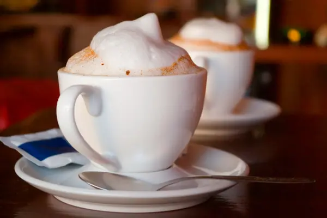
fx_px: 749
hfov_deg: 24.6
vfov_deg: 16.6
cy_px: 109
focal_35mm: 82
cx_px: 164
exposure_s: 1/125
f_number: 7.1
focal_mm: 55
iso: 800
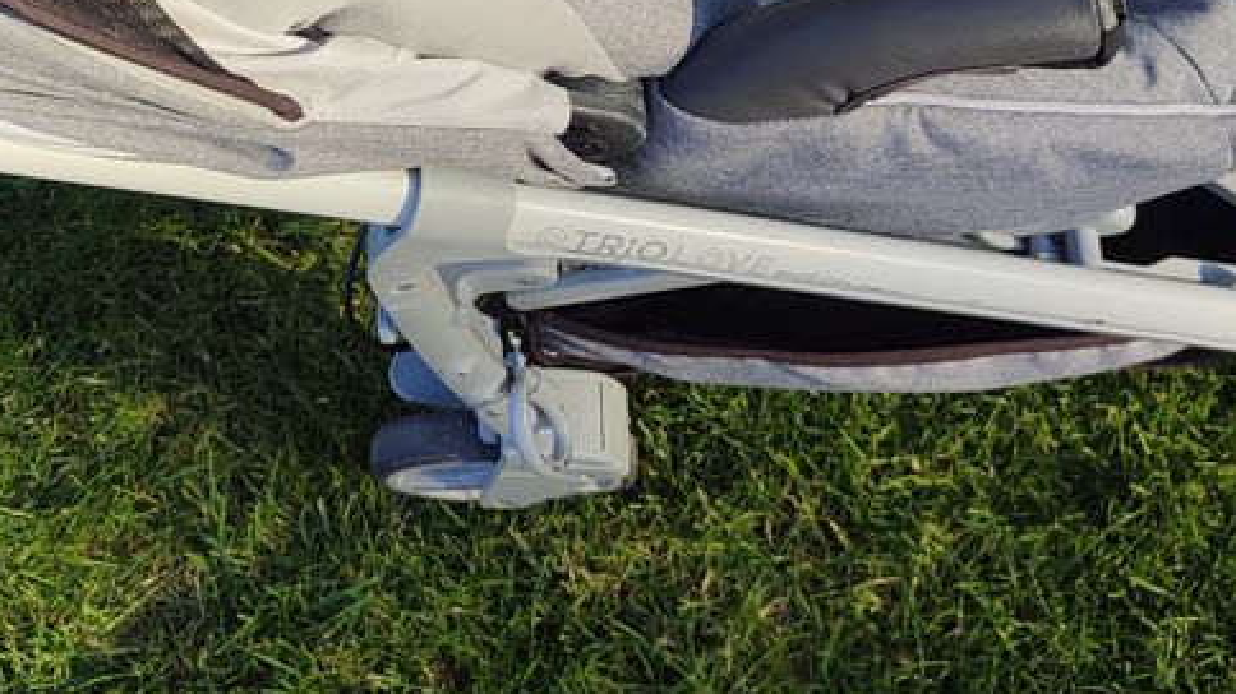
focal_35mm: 54
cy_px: -242
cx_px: 432
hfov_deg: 38.2
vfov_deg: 20.1
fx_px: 1769
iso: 50
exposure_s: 1/394
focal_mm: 5.89
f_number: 1.89
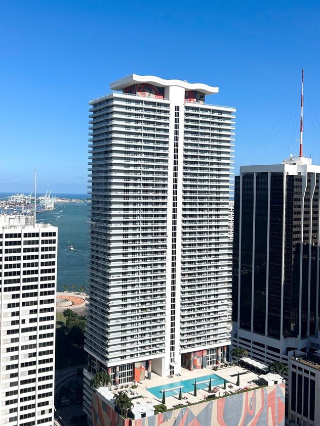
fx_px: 456
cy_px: 194
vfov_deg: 50.1
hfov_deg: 38.3
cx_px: 110
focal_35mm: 37
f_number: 1.5
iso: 50
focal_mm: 5.7
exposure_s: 1/9434
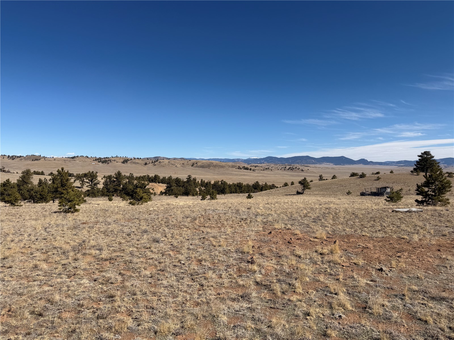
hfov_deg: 71.6
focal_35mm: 24
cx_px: 227
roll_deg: -0.9
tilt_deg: -2.2
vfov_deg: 56.8
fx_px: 315
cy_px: 170
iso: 80
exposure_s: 1/8130
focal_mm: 6.76
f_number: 1.78
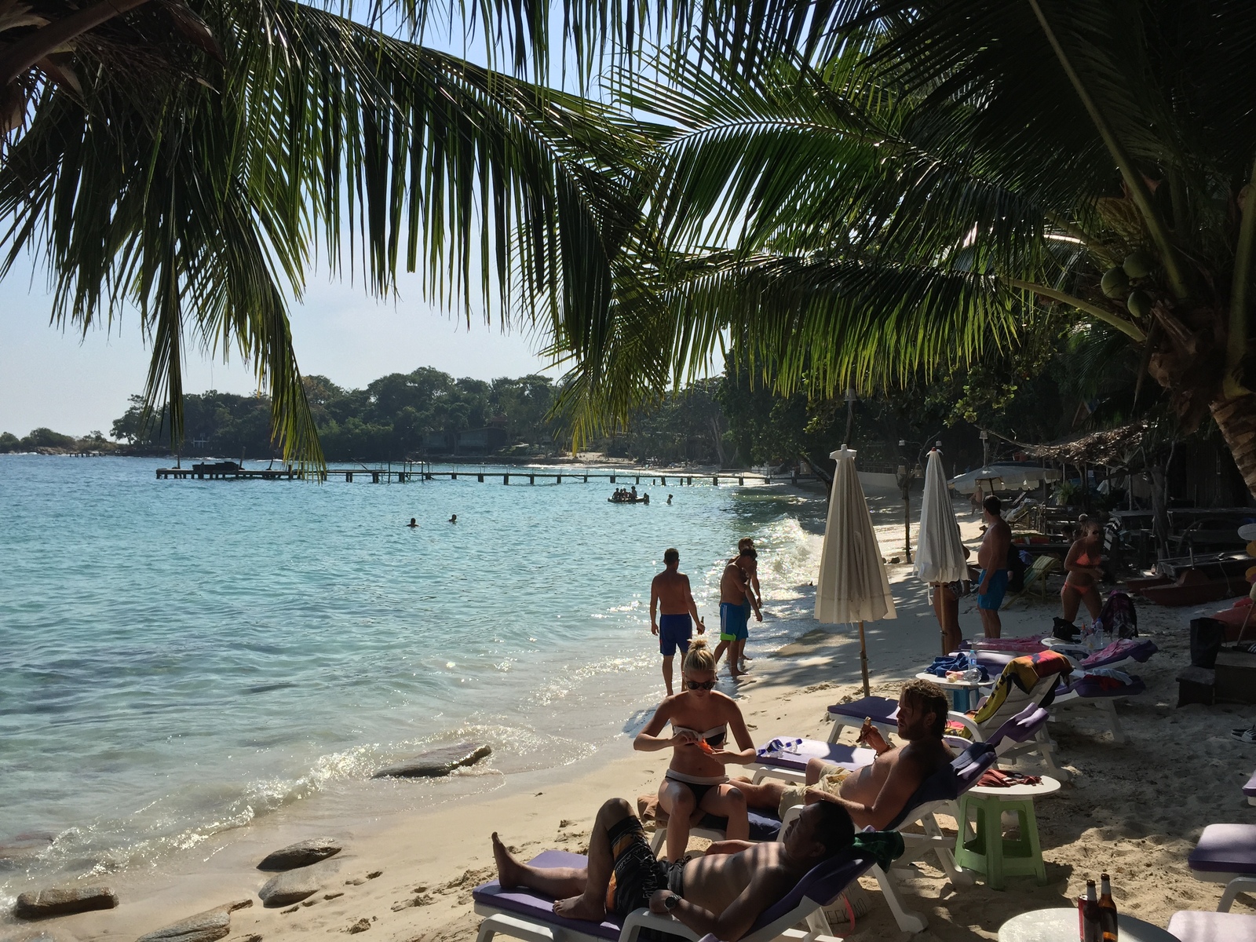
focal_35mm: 29
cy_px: 471
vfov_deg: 48.2
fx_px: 1052
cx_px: 628
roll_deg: -1.3
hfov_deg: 61.7
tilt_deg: -1.1
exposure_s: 1/4405
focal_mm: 4.15
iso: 32
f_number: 2.2
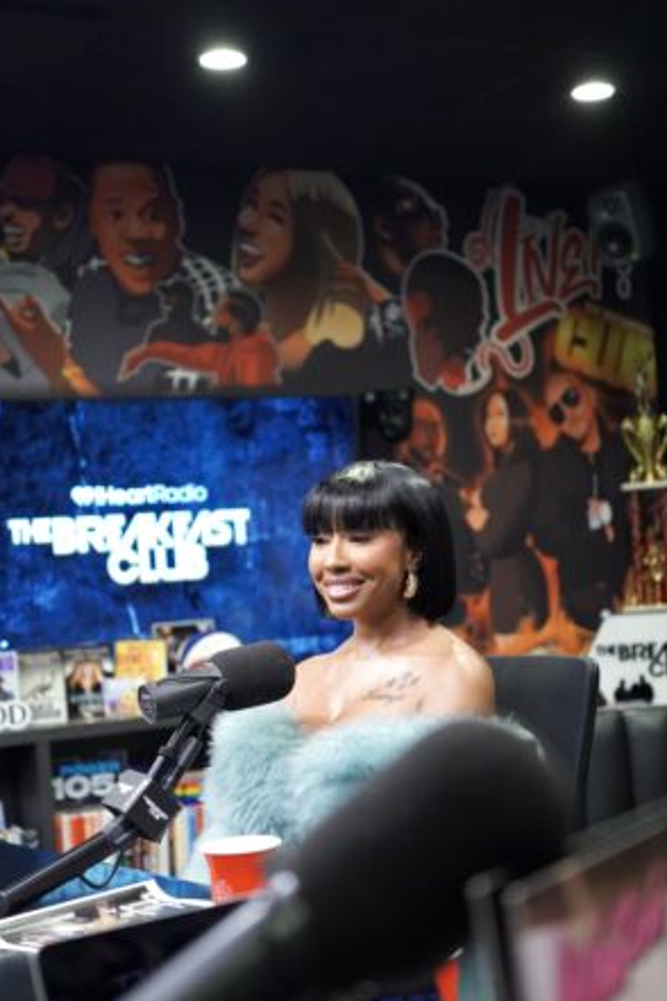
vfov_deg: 33.9
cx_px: 332
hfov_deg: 23.0
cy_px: 570
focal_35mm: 59
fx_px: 1640
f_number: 2.8
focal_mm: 50
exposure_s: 1/200
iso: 3200
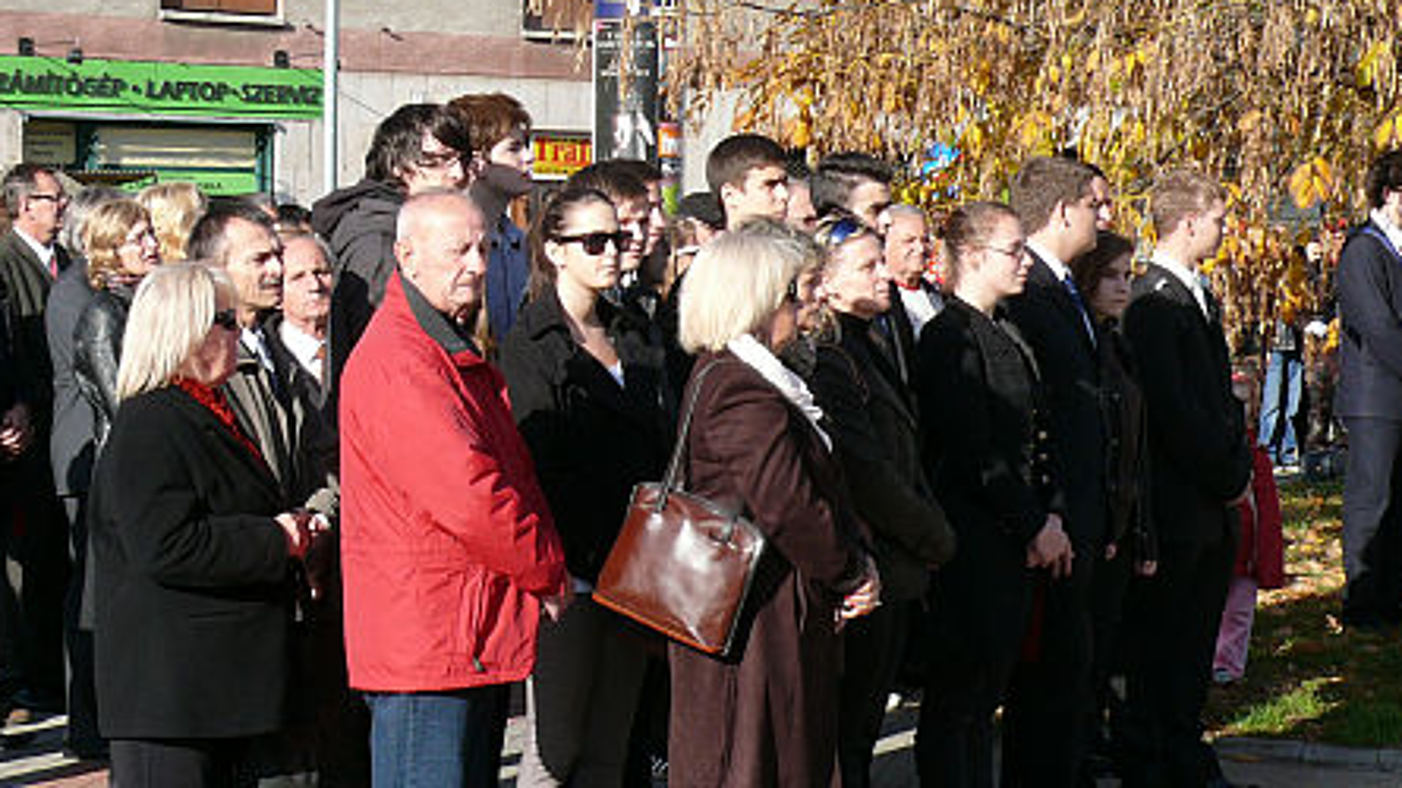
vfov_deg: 12.6
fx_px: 3568
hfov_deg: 22.2
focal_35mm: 96
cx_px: 696
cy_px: 463
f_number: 5.6
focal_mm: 12.4
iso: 100
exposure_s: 1/320
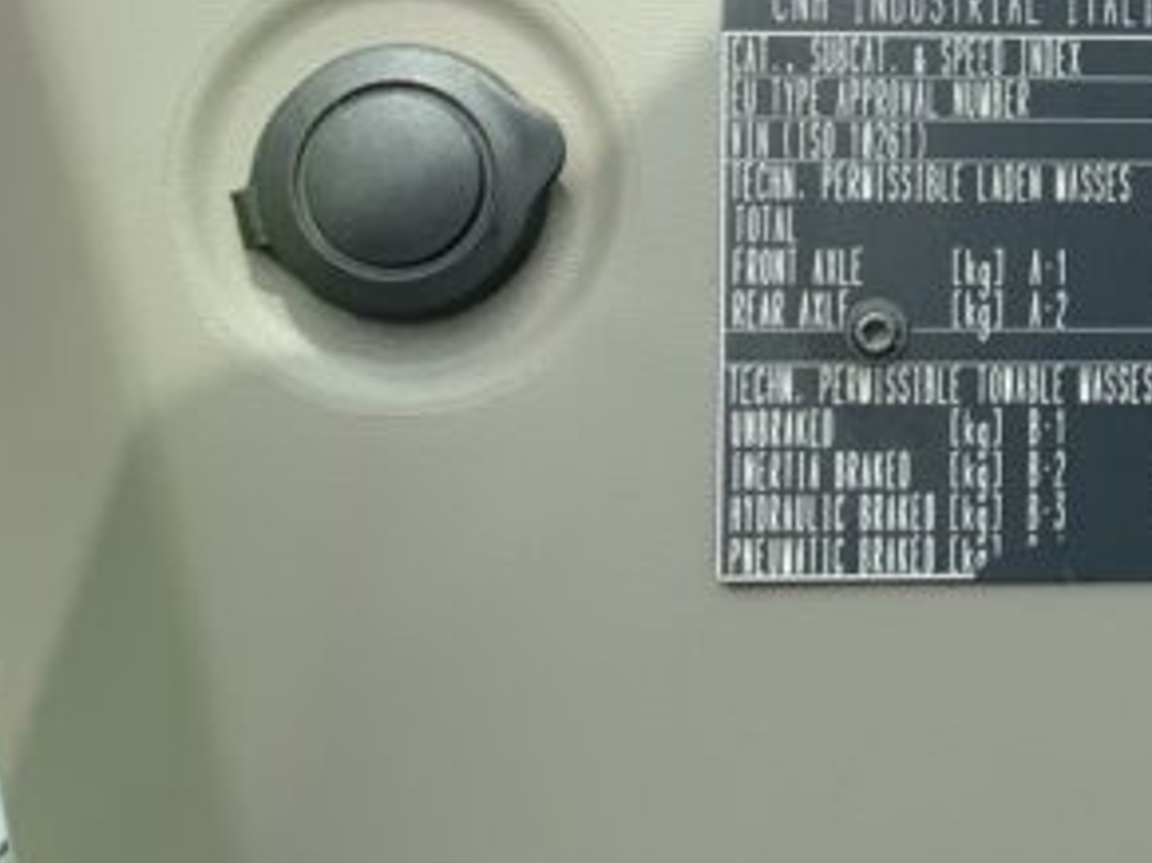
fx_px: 3393
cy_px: 91
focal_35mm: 102
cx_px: 1370
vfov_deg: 14.4
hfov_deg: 18.3
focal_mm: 3
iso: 16
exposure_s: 1/152
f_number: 1.8
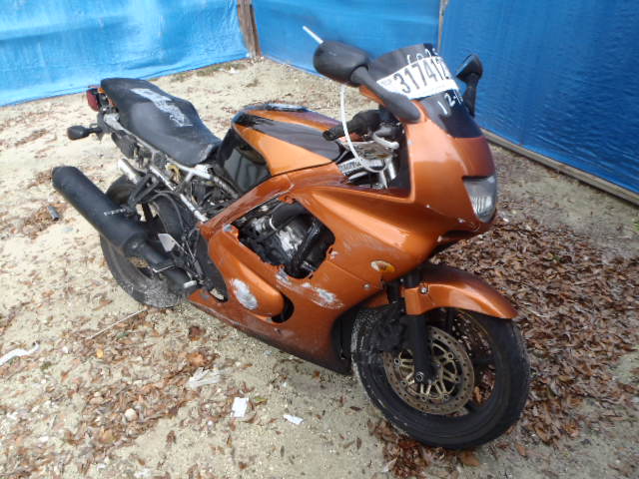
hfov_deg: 63.4
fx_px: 517
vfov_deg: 49.7
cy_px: 240
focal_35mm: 28
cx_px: 320
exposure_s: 1/60
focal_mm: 5
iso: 80
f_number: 4.5
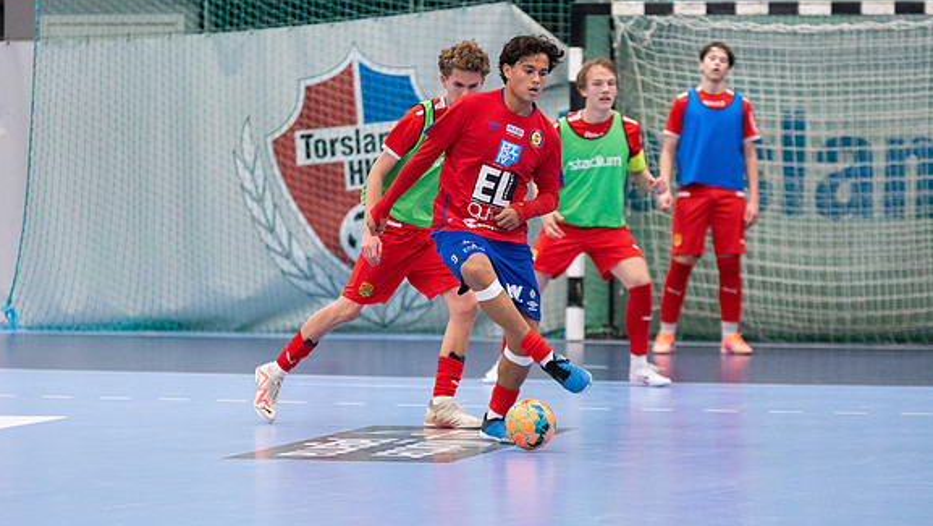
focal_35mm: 237
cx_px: 466
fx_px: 5865
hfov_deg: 9.1
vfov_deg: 5.1
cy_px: 221
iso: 5000
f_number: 3.2
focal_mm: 150
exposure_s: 1/640
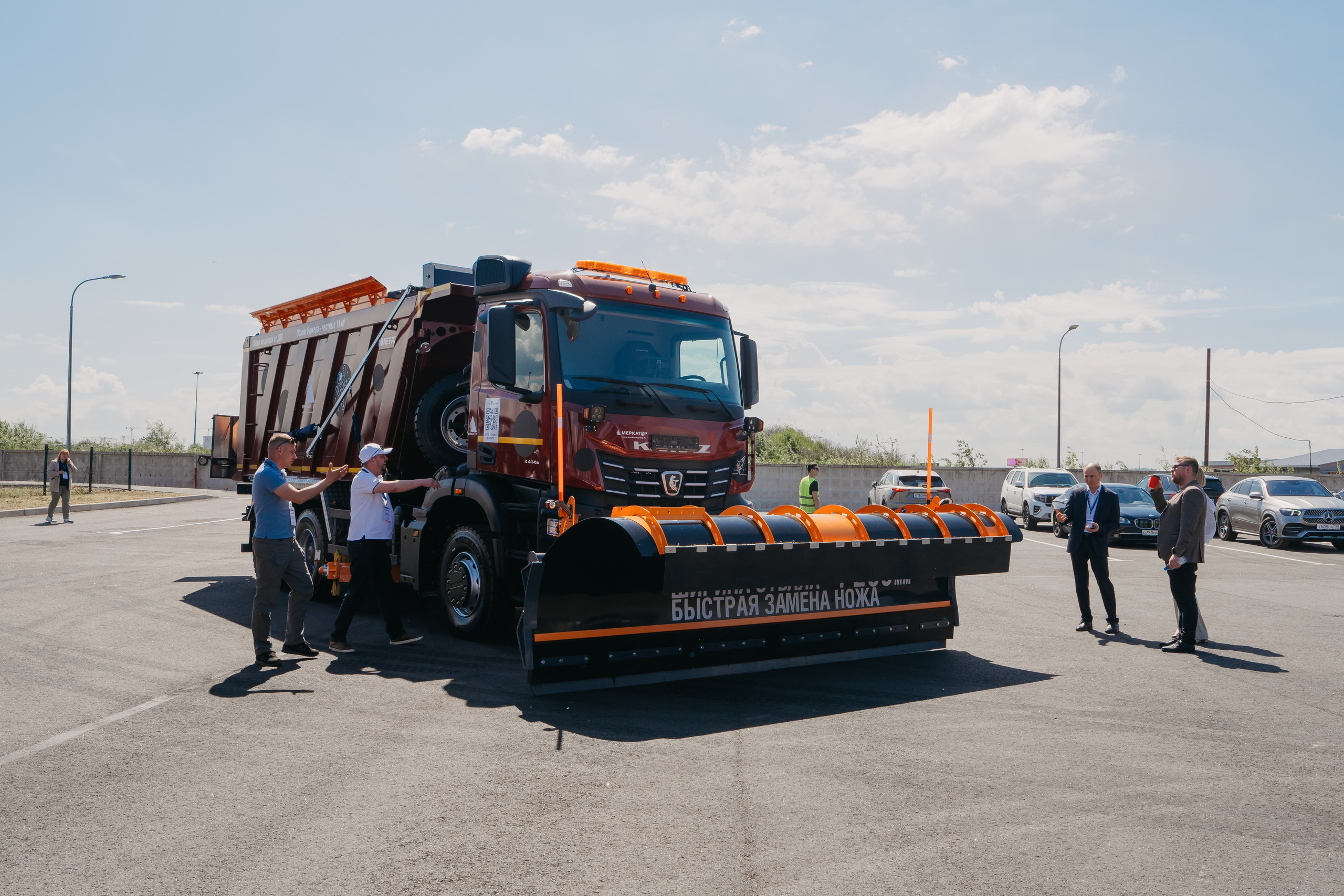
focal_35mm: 30
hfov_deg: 61.9
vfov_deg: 43.6
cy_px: 448
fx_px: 1120
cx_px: 672
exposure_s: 1/160
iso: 160
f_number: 14
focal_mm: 30
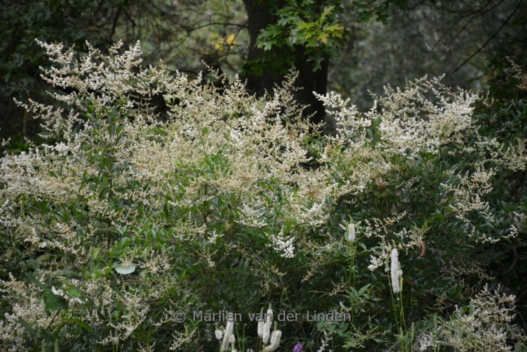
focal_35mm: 195
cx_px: 264
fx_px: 2854
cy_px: 176
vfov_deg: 7.0
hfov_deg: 10.5
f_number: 5.6
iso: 800
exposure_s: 1/200
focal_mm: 130
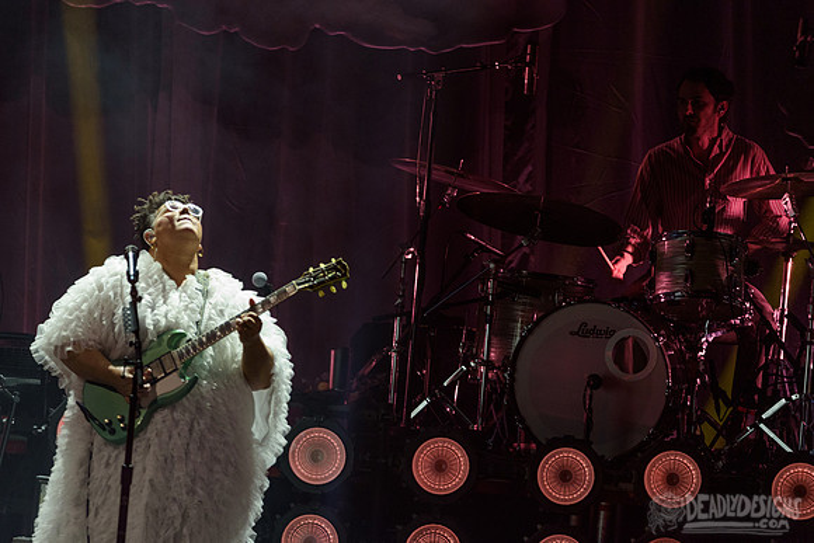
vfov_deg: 3.5
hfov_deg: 5.3
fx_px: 8819
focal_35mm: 390
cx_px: 382
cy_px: 261
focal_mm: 360
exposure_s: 1/320
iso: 2500
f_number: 5.6
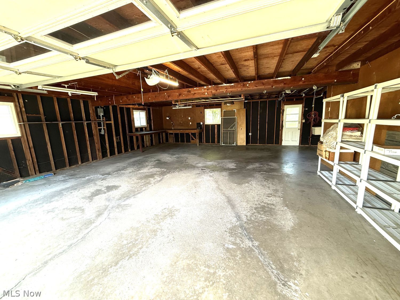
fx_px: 162
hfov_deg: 102.1
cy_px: 150
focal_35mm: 14
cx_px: 200
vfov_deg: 85.7
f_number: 2.2
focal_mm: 2.22
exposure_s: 1/60
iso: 200
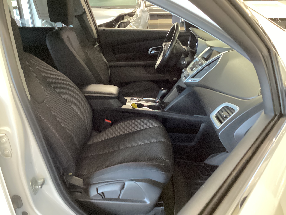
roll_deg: +1.7
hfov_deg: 58.4
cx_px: 143
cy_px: 108
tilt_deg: -26.6
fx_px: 256
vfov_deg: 45.4
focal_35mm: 31
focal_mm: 3.3
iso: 640
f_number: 2.4
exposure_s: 1/25
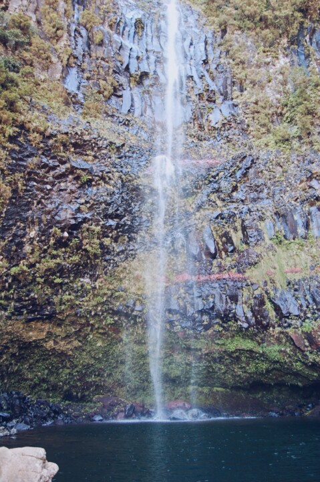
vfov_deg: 33.4
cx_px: 160
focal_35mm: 60
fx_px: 801
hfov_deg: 22.6
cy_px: 241
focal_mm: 40
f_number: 5
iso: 400
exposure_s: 1/50
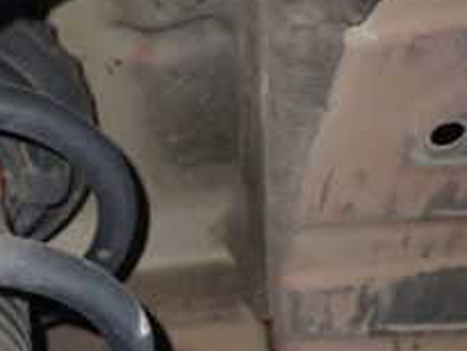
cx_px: -105
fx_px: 985
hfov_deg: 24.1
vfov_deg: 19.0
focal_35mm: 73
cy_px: 424
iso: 800
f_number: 2
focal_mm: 4.5
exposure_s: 1/25
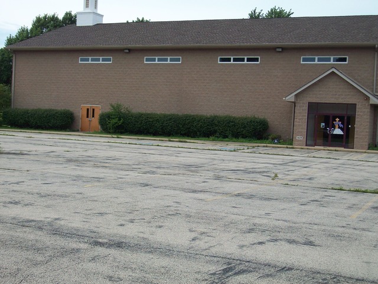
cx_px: 189
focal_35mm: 53
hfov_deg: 36.2
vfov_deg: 27.5
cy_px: 142
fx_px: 579
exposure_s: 1/735
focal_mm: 8.8
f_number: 3.6
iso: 80
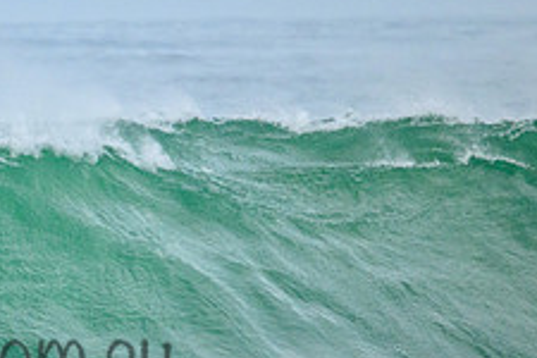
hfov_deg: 1.2
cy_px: 331
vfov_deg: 0.8
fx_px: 25341
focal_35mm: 1699
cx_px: -81
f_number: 11
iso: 1800
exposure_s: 1/2500
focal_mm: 660
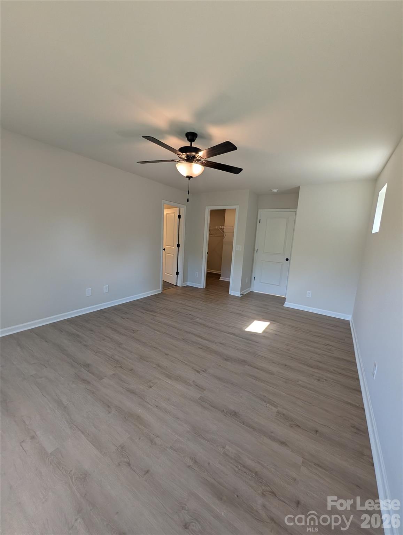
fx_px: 186
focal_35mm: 12
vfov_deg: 110.4
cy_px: 268
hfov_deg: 94.7
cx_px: 202
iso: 45
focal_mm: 2.02
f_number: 1.7
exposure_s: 1/233
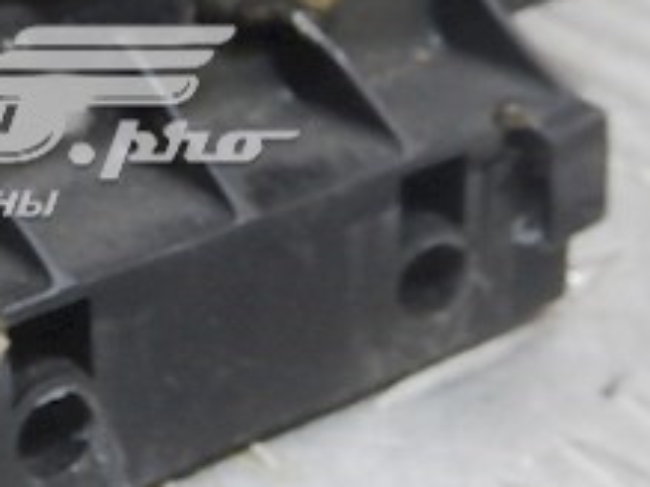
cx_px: -59
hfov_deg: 17.6
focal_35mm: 108
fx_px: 2027
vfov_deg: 13.6
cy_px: 116
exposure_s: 1/10
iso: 500
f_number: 4.2
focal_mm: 6.6
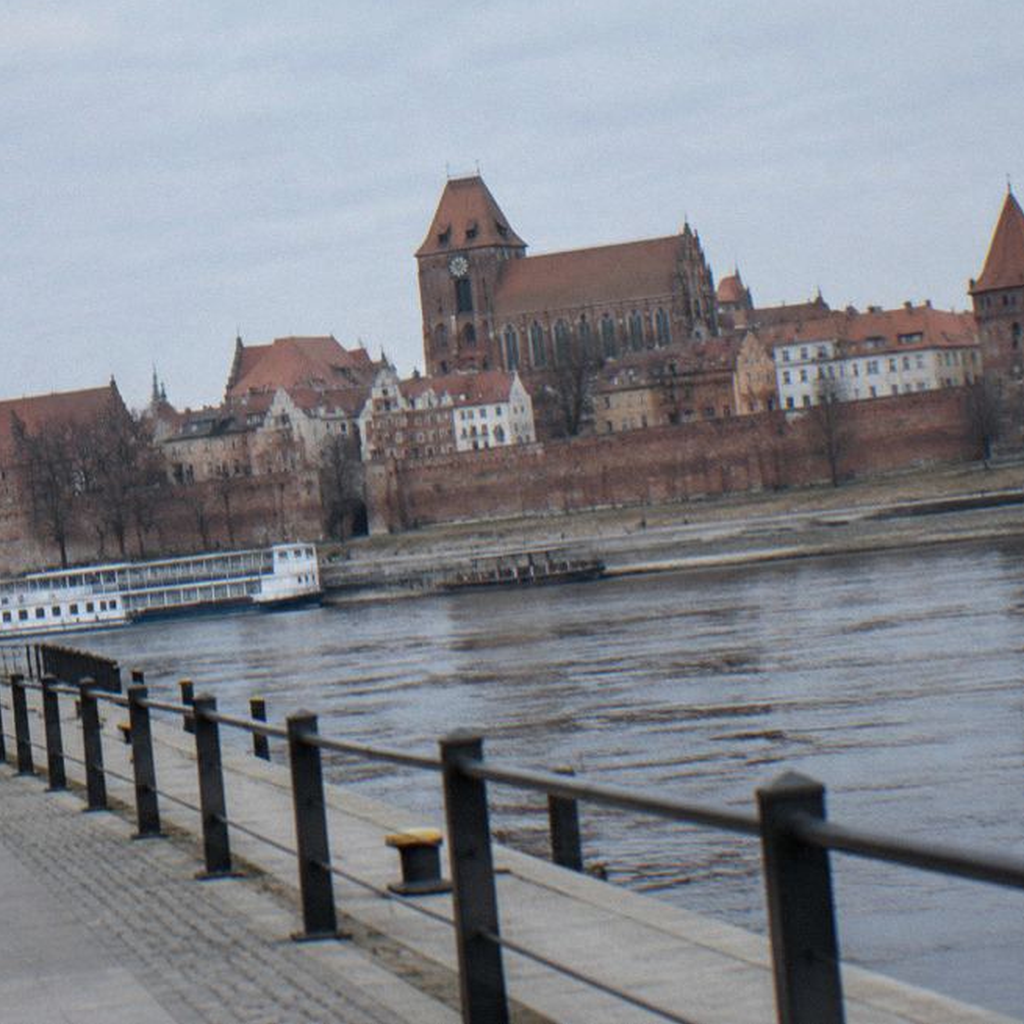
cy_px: 505
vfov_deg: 35.4
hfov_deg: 35.1
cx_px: 353
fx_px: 1606
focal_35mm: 48
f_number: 5.6
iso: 100
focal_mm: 37
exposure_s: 1/500
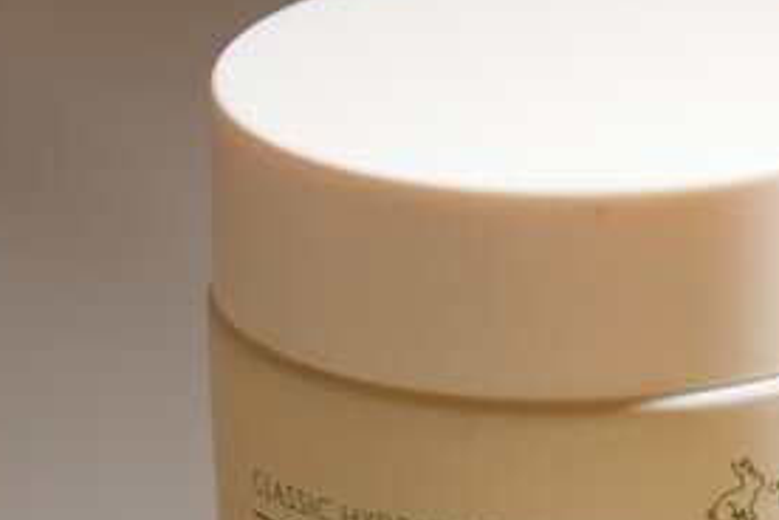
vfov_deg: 1.9
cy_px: 554
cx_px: 889
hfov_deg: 2.8
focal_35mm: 740
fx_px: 16012
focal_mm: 170
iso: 640
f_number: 2.8
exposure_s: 1/1600
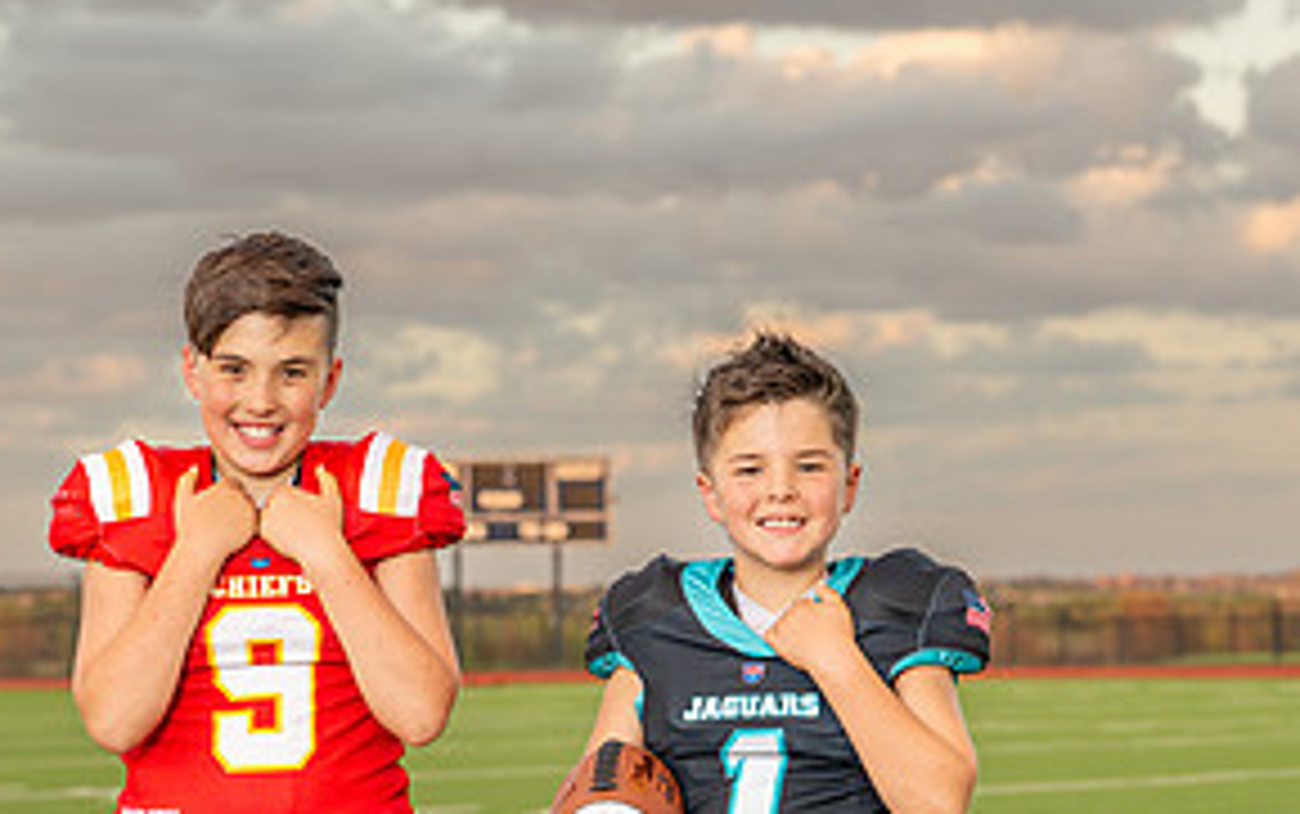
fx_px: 4360
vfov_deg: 10.6
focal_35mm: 123
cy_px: 785
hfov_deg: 17.0
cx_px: 586
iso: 250
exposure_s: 1/400
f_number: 3.2
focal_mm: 50
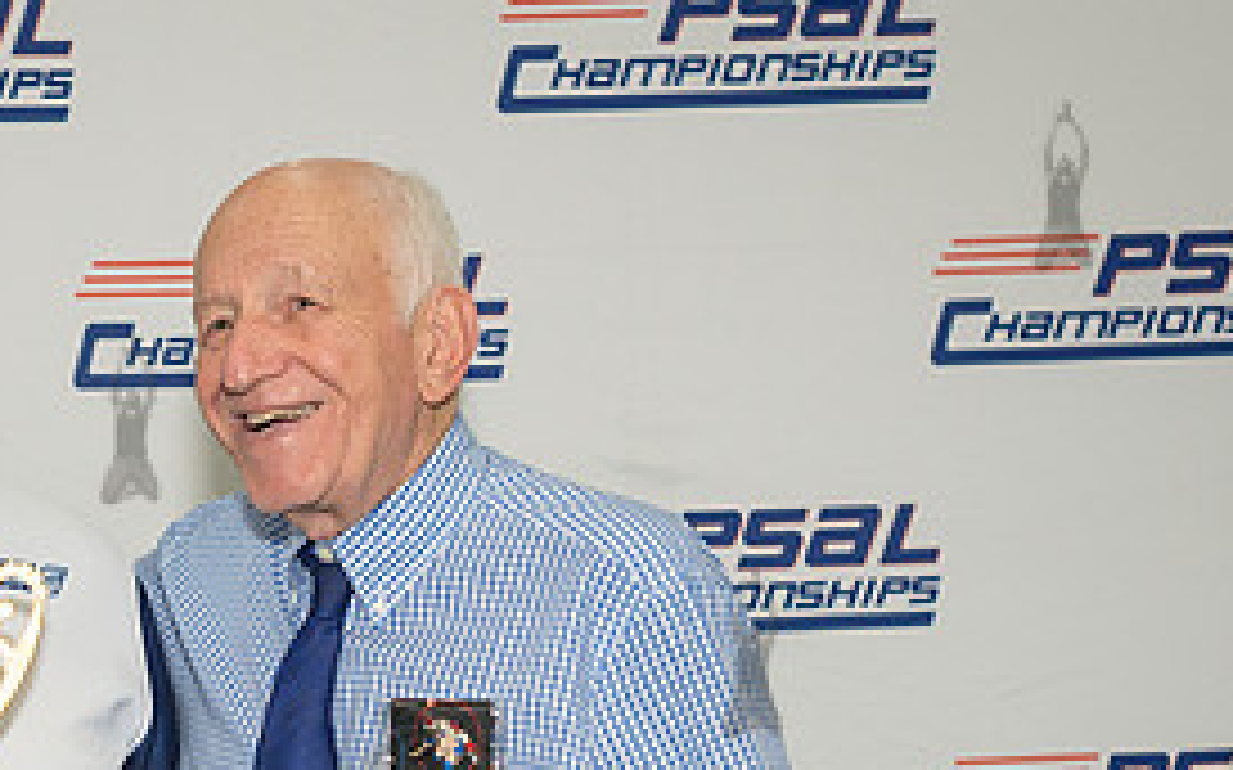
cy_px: 849
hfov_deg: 19.3
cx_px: 33
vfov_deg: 12.2
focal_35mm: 105
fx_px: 3527
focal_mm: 35
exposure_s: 1/250
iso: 1600
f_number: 5
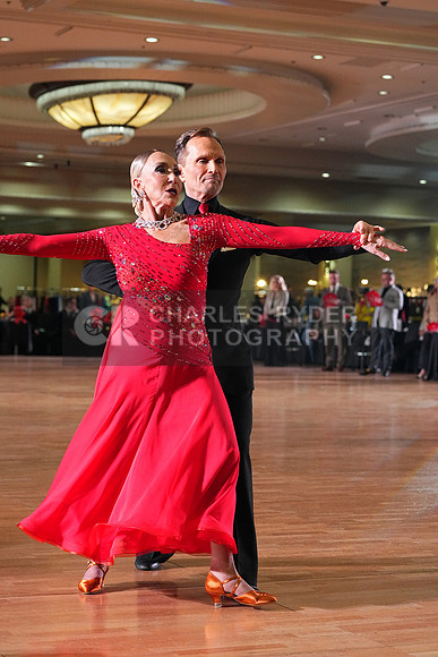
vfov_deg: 25.1
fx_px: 1477
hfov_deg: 16.9
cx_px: 219
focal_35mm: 81
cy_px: 328
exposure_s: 1/400
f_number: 5
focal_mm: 81
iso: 6400
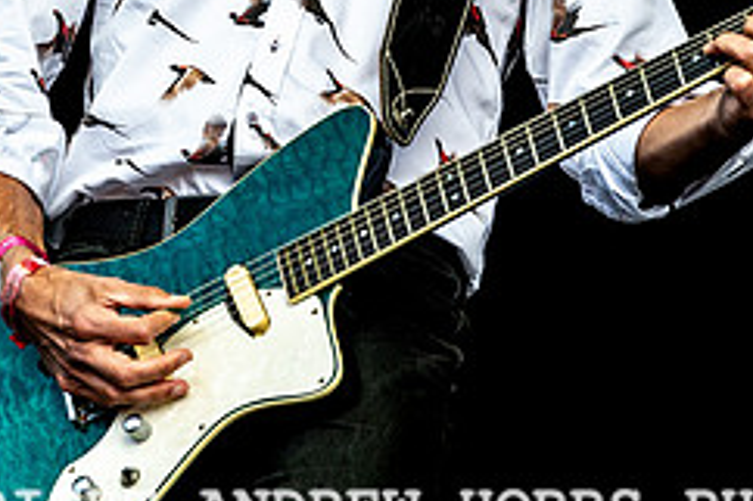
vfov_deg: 2.9
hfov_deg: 4.4
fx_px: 9866
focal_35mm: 472
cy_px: -89
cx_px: 522
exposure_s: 1/640
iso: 2000
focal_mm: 180
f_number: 5
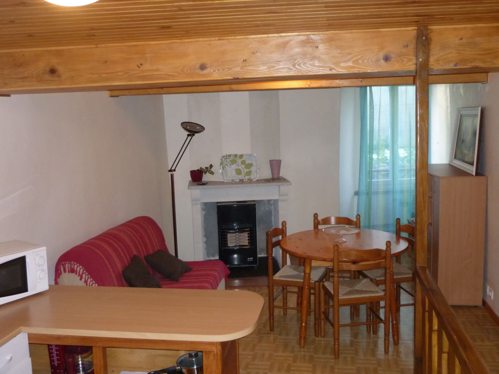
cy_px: 190
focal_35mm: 34
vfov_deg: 41.8
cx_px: 252
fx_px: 490
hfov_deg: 54.0
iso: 250
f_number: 2.8
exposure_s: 1/30
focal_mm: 5.5
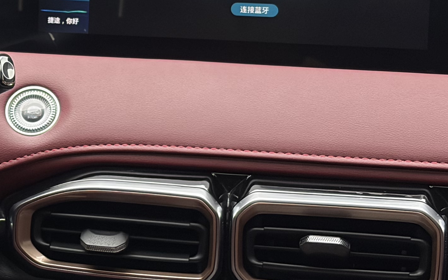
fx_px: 1917
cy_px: 11
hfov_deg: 13.0
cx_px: -107
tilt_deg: -15.0
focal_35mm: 157
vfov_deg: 8.3
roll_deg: +2.1
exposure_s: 1/100
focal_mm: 5.96
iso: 80
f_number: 1.6
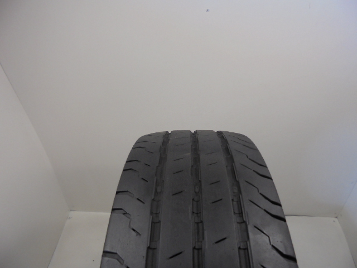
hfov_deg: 67.3
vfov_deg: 53.1
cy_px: 134
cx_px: 178
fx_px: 268
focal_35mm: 26
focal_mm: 4.6
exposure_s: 1/40
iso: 100
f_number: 3.5
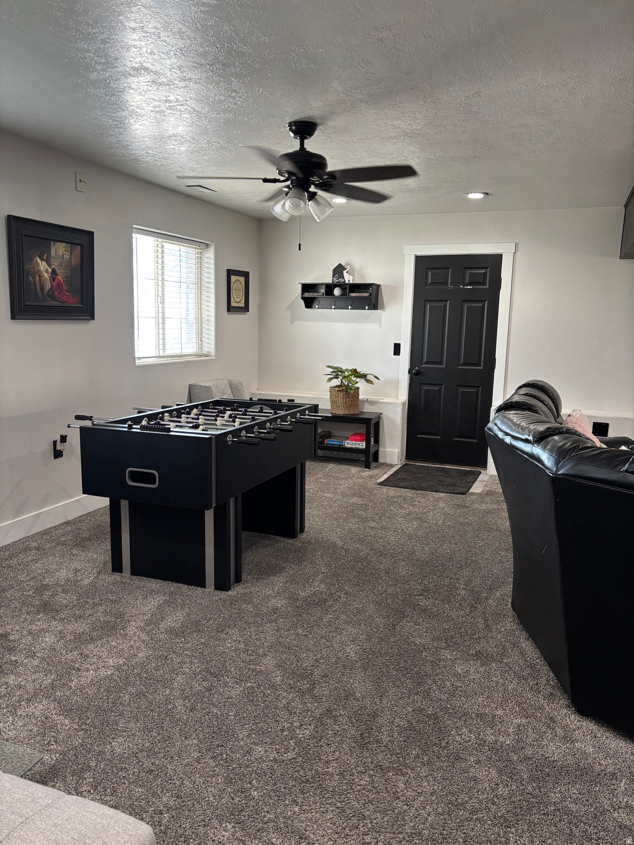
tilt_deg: -9.4
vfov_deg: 67.3
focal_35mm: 26
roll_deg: -1.7
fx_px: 635
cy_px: 422
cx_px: 317
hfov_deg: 53.1
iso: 200
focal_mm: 5.96
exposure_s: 1/60
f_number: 1.6
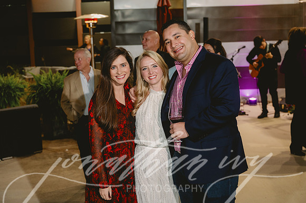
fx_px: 467
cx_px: 153
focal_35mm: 55
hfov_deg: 36.3
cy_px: 102
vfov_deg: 24.6
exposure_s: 1/50
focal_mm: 55
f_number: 4
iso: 1600
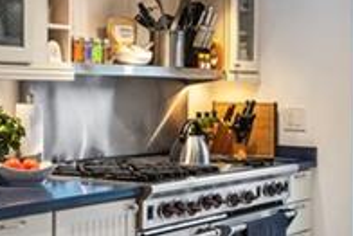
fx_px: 716
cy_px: 119
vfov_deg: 18.7
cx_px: 103
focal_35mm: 73
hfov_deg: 27.4
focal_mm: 14
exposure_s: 1/15
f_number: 7.1
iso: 400
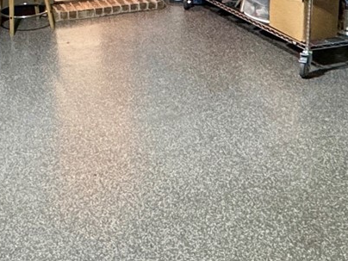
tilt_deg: -16.9
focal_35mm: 71
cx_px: 56
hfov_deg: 26.7
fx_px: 714
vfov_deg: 20.3
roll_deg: +3.4
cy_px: 28
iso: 500
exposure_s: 1/60
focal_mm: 2.22
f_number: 2.2
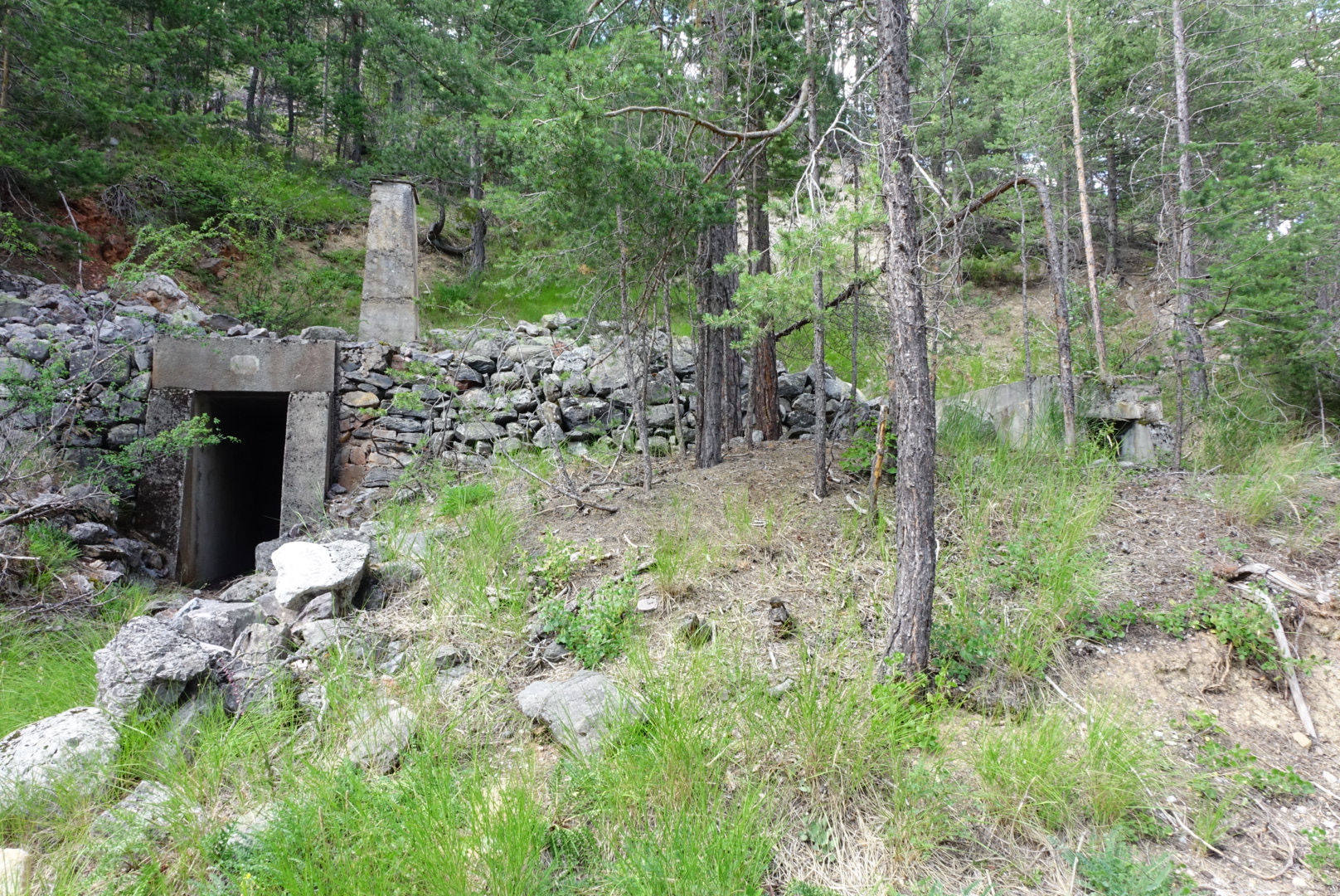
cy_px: 448
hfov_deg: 73.7
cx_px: 670
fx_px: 894
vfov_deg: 53.2
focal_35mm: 24
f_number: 8
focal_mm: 8.8
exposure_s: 1/50
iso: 400
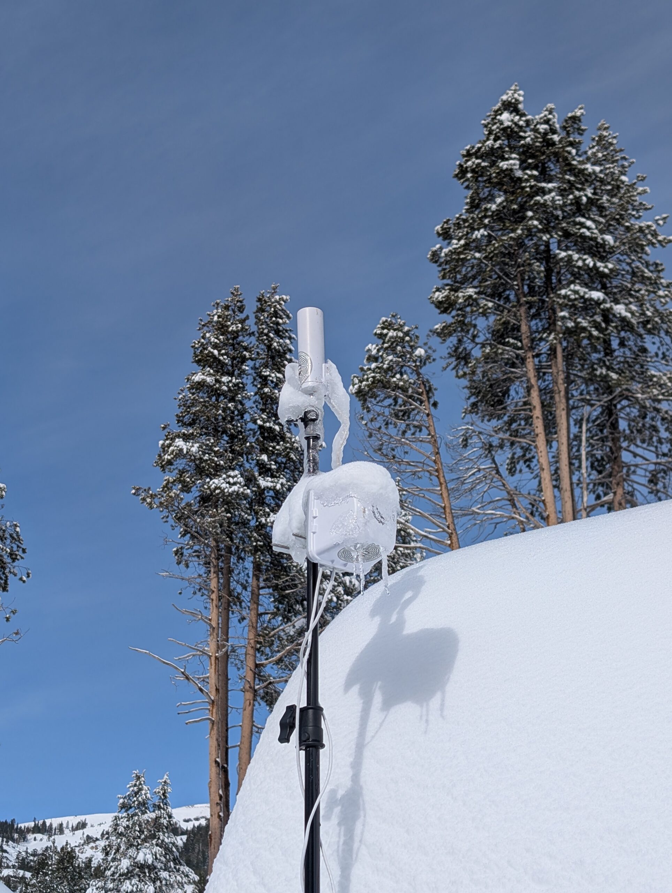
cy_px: 446
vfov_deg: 38.9
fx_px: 1265
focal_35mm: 49
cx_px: 336
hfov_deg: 29.8
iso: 21
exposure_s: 1/1650
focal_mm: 6.9
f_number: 1.68
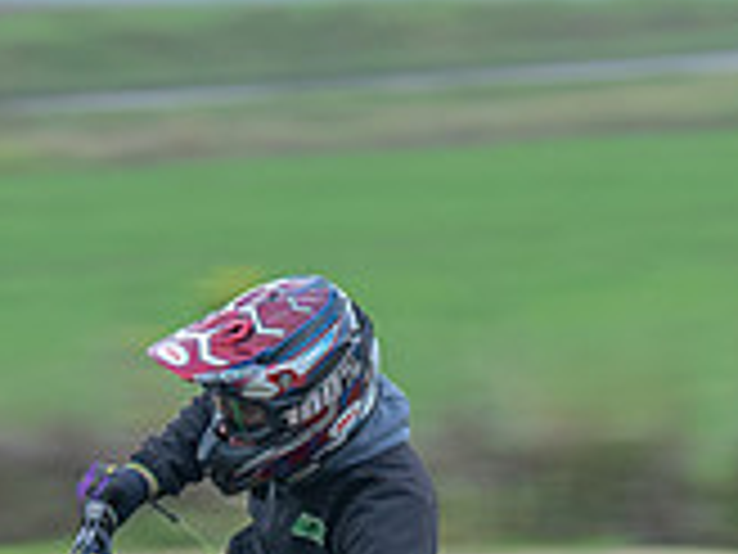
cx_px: 373
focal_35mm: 1226
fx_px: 26138
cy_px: 751
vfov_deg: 1.2
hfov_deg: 1.6
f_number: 4
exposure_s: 1/200
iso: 640
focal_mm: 200
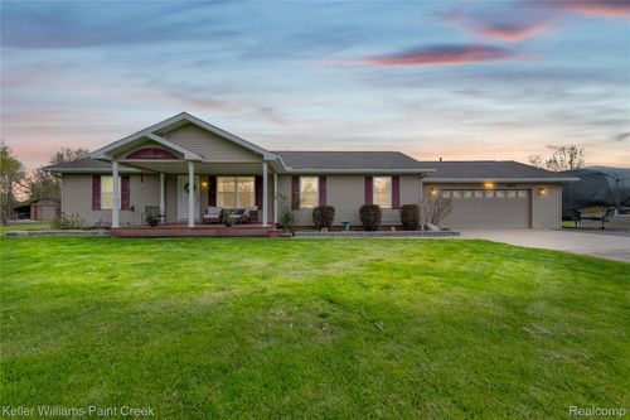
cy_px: 210
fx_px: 245
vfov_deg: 81.2
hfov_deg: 104.3
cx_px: 315
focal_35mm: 14
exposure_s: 1/100
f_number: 10
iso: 400
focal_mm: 14
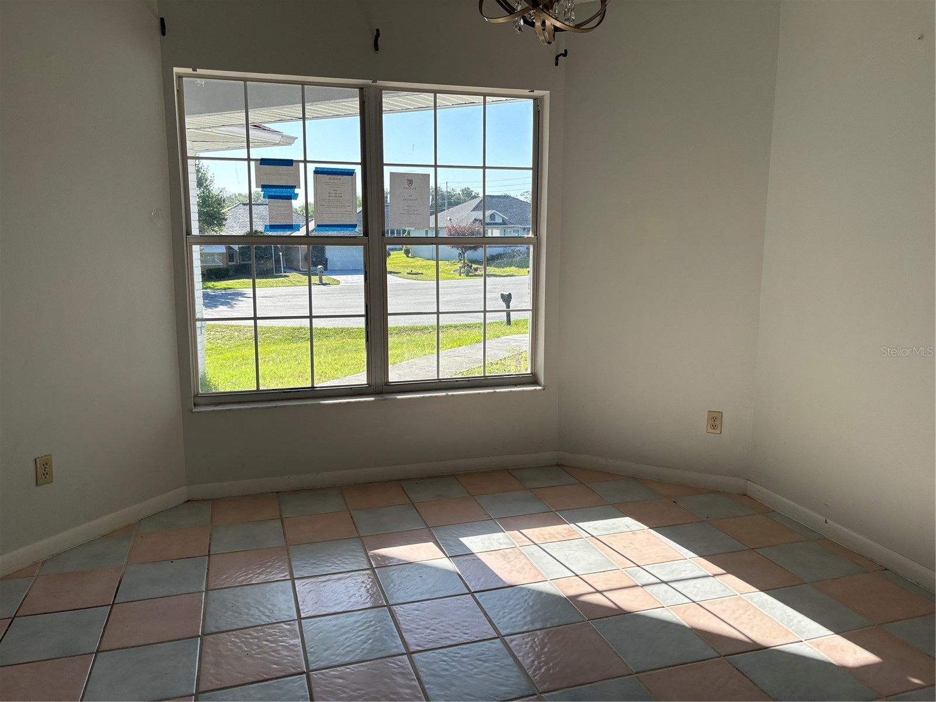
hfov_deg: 67.3
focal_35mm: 26
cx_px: 468
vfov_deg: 53.1
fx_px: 703
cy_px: 351
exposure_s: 1/1626
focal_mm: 5.96
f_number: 1.6
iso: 50
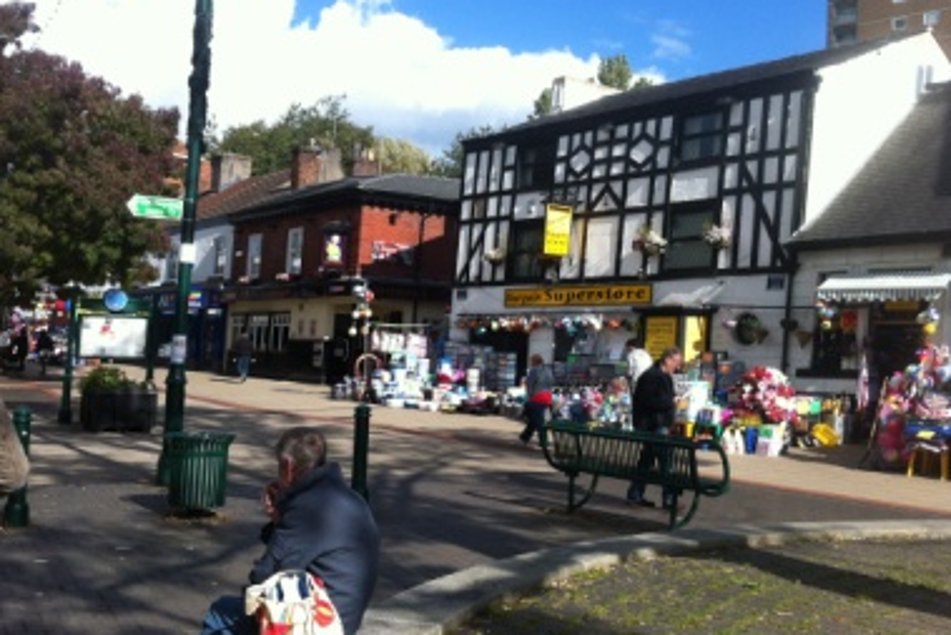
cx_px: 442
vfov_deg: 31.2
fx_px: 1136
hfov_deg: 45.4
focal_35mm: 43
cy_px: 345
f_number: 2.8
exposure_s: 1/914
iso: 80
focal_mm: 3.85
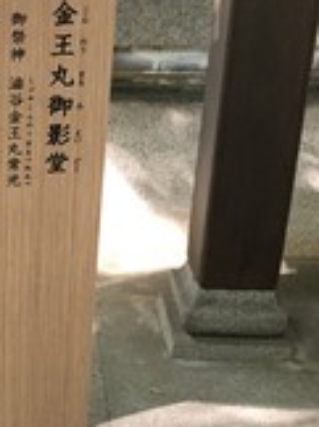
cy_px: 274
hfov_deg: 17.4
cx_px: -121
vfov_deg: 25.0
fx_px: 961
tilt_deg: -25.4
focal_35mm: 78
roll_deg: +1.5
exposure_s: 1/20
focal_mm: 3.99
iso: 40
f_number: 1.8
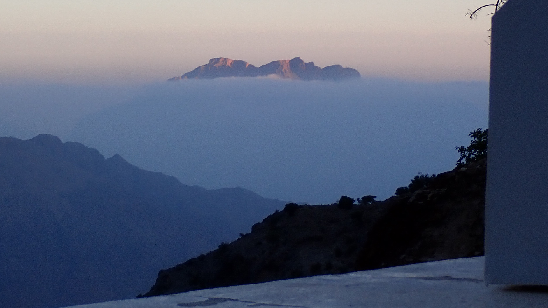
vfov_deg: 9.0
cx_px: 257
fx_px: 1947
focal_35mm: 134
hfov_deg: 16.0
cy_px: 64
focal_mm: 13.65
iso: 100
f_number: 5.6
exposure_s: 1/125
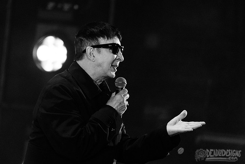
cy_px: 78
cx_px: 101
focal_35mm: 739
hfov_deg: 2.8
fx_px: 5031
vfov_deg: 1.9
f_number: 6.3
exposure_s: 1/160
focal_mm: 600
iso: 4000
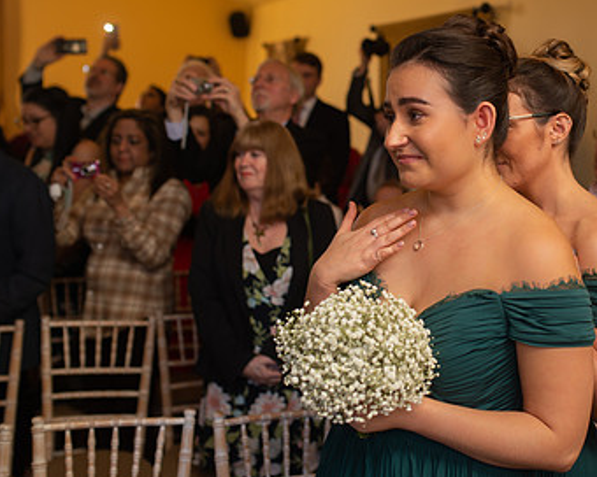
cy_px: 175
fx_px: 1007
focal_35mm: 57
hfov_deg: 32.4
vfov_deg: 26.6
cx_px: 442
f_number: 2.5
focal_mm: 35
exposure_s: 1/125
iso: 200
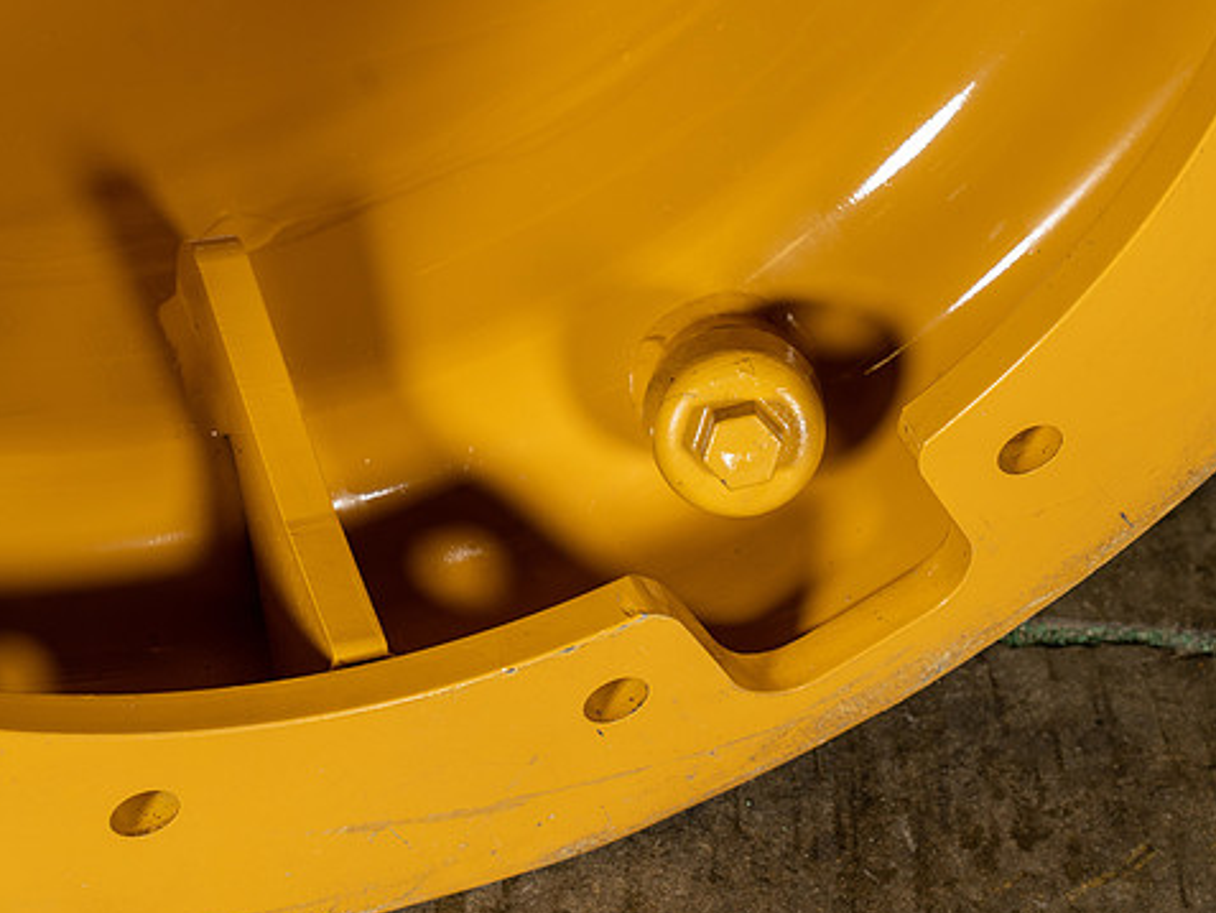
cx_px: 617
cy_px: 442
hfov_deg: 18.9
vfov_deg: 14.2
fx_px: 3654
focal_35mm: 104
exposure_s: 1/125
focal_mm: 89
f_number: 5.6
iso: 800
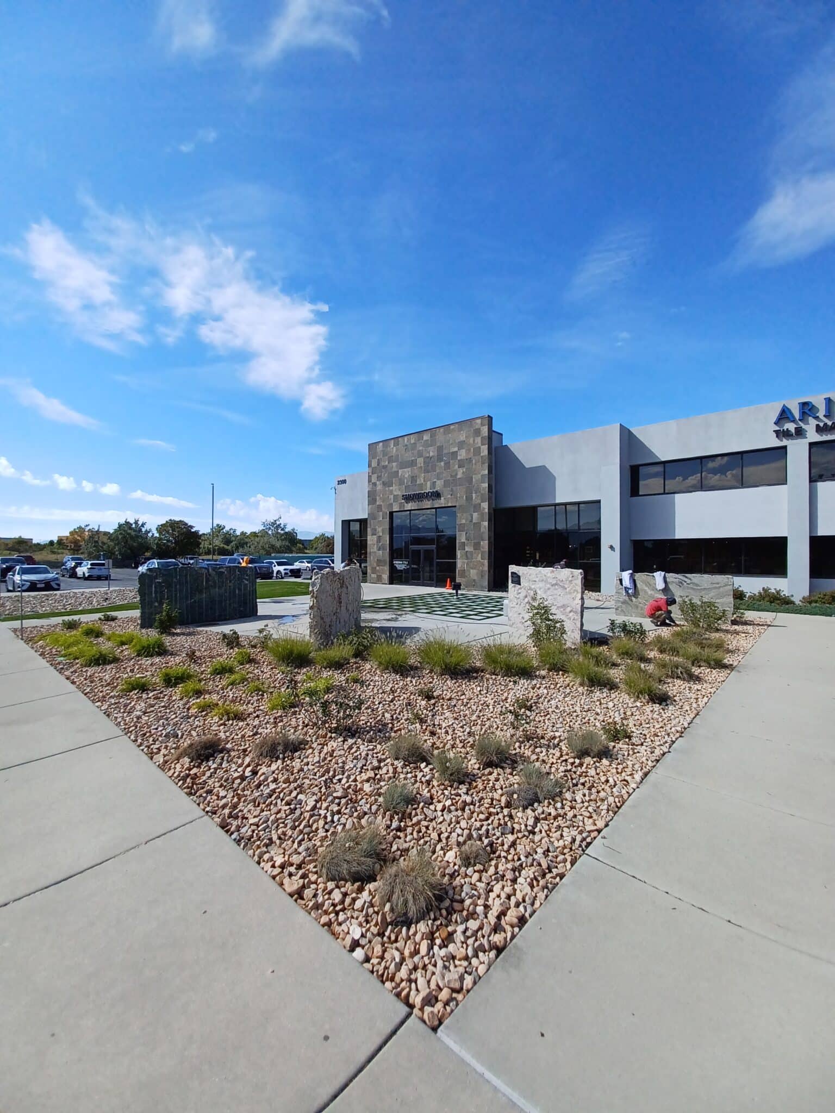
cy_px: 556
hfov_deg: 89.9
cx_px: 418
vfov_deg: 106.2
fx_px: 418
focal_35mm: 13
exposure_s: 1/1401
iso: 40
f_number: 2.2
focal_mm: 1.42
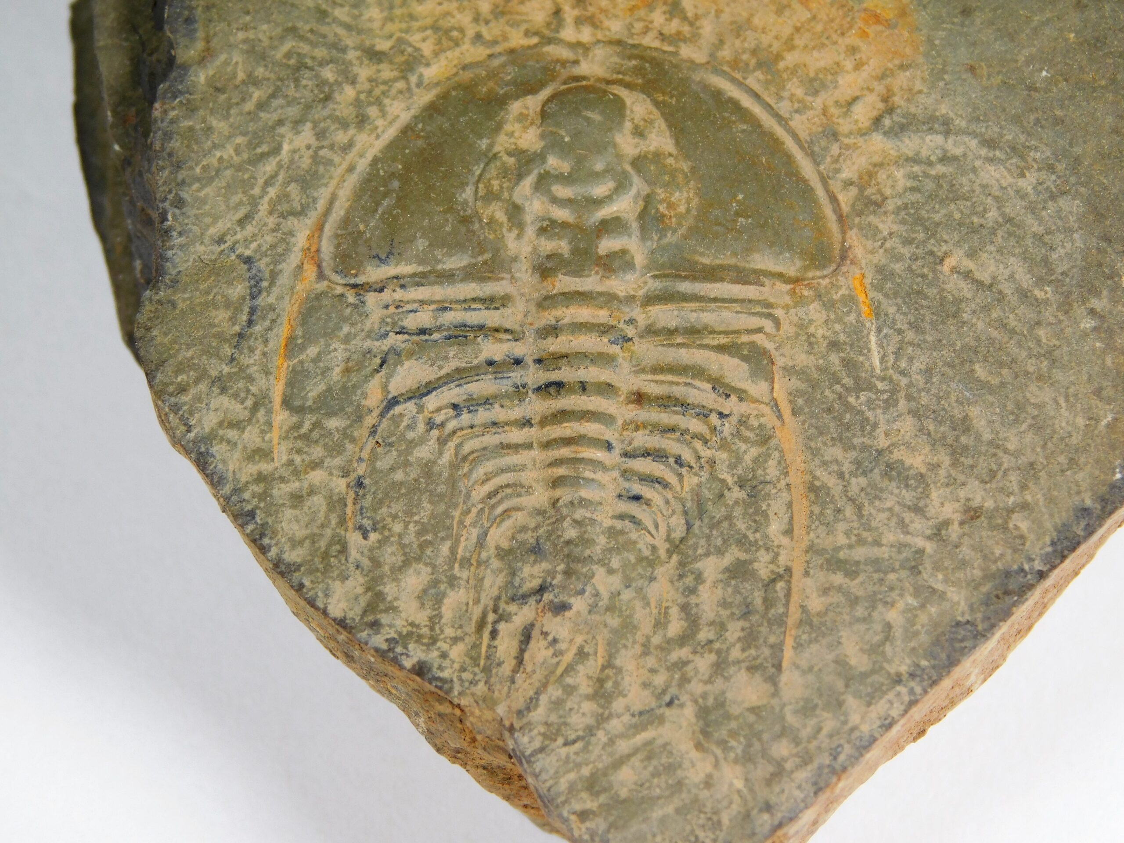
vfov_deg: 11.1
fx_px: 4351
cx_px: 562
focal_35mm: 134
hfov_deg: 14.7
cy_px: 422
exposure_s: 1/125
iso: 125
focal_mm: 23.7
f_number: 5
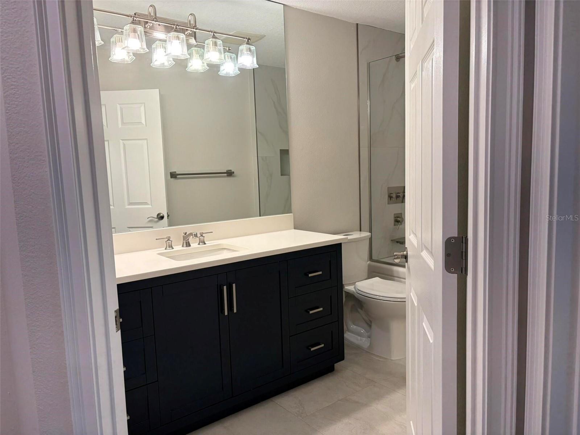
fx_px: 436
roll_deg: +1.4
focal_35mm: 26
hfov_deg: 67.3
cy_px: 218
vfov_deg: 53.1
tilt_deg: -6.8
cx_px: 290
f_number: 1.6
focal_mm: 5.96
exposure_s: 1/120
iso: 80
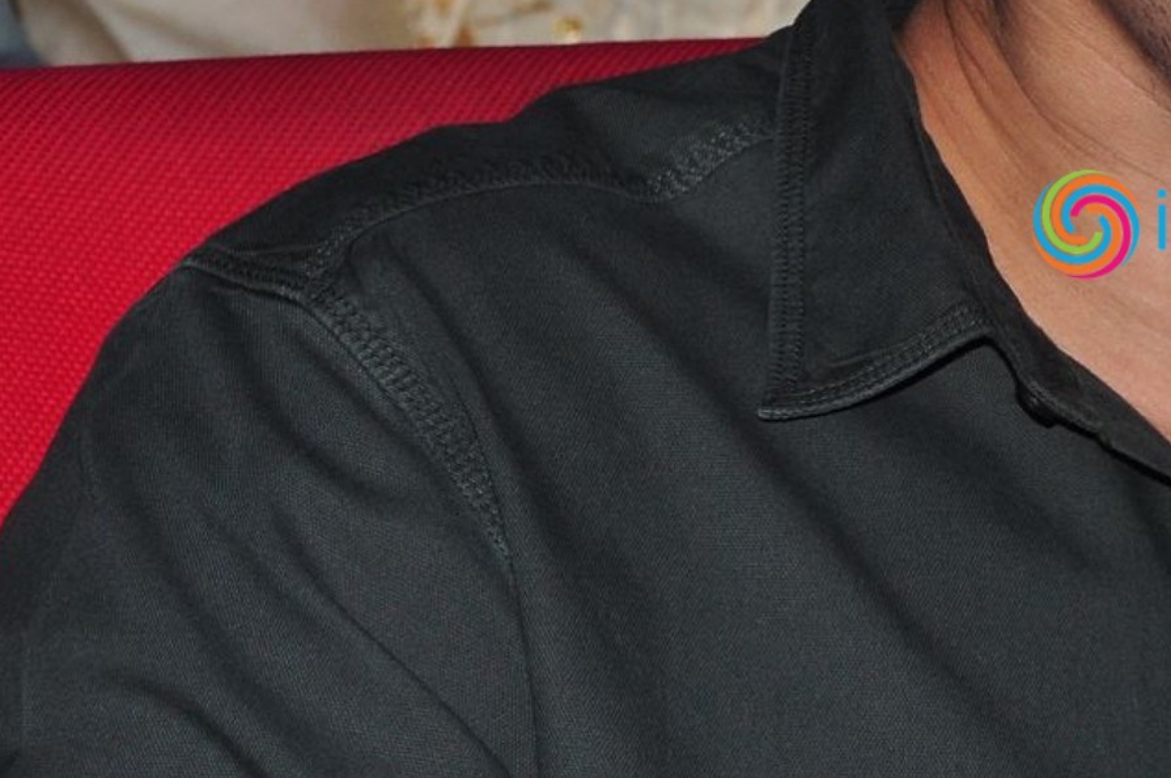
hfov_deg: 5.2
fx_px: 12910
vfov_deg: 3.4
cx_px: 1320
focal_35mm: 397
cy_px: -166
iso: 400
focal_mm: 105
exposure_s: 1/125
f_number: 10
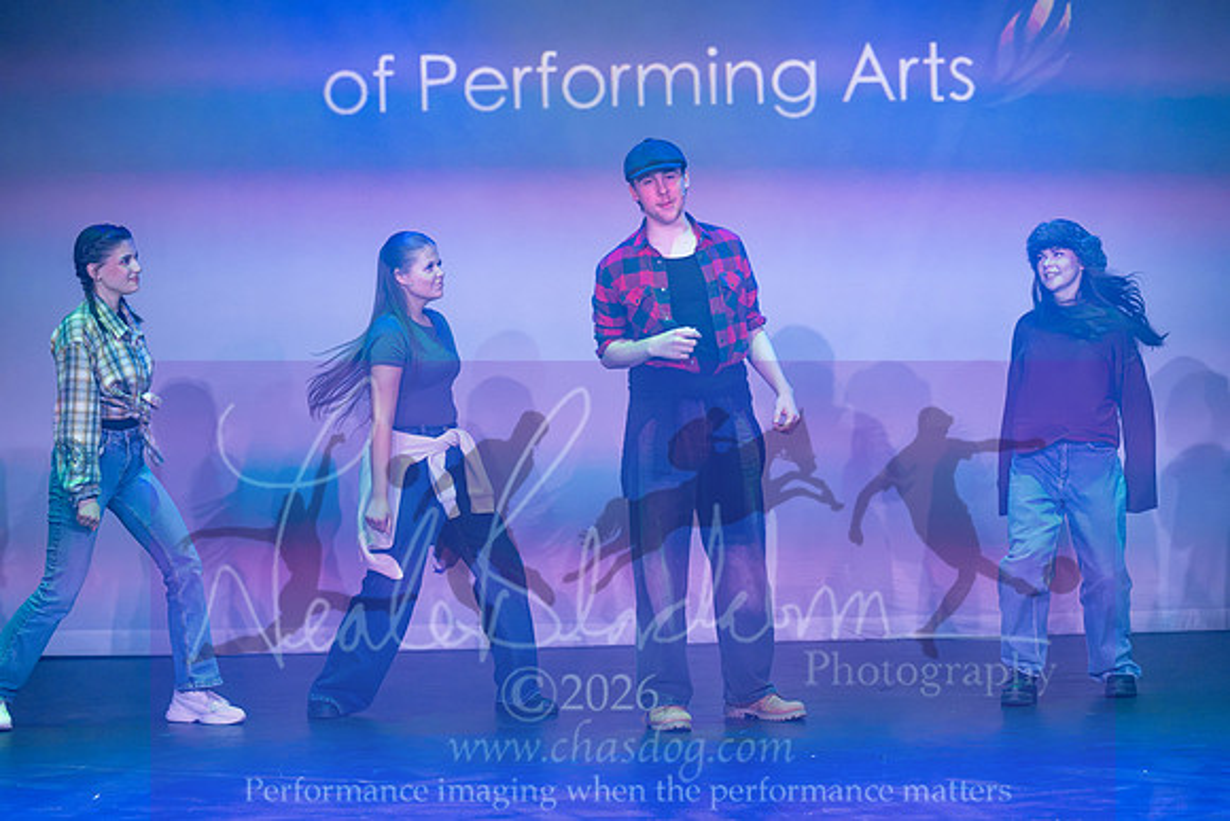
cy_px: 410
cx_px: 615
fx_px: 4955
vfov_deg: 9.5
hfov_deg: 14.2
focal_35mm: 145
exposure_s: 1/800
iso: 5000
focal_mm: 145
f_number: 4
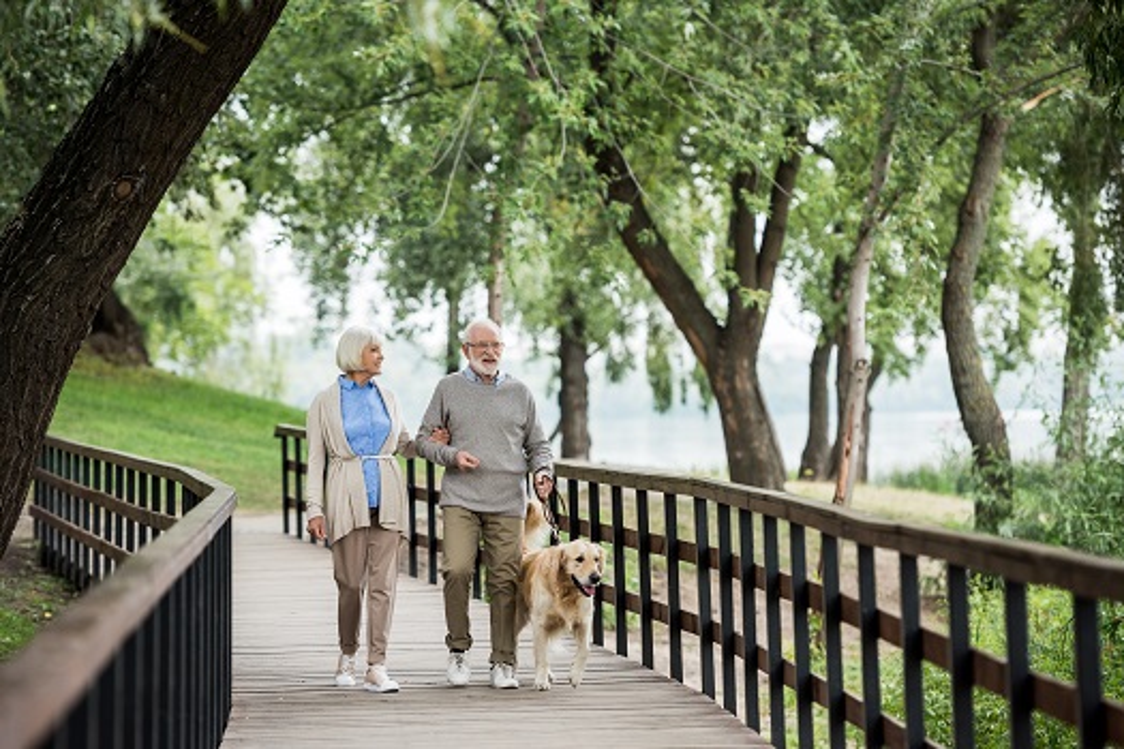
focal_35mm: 145
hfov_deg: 14.2
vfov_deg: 9.5
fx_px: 4527
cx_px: 562
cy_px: 374
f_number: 3.5
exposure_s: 1/800
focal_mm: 145
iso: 250
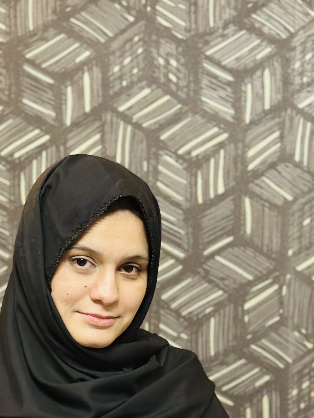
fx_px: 1318
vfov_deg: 17.4
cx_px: 190
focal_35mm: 109
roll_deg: +0.3
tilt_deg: -5.5
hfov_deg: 13.6
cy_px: 467
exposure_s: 1/100
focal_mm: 6.86
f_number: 1.78
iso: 125
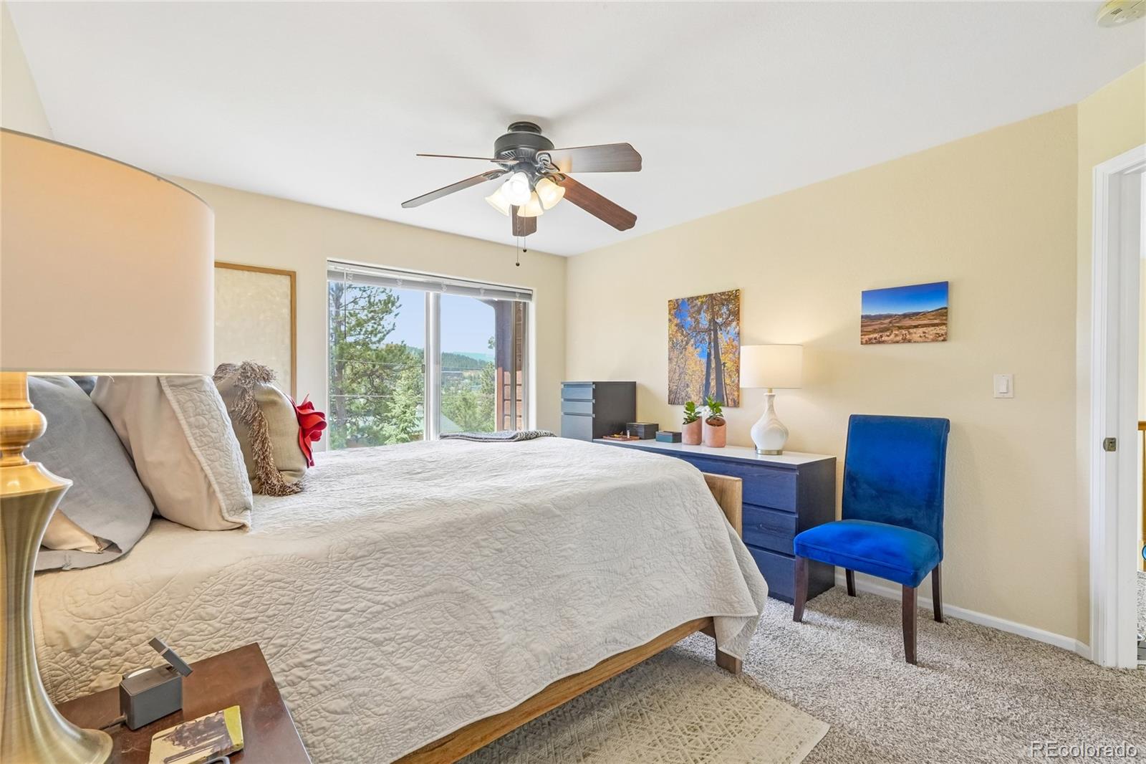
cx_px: 573
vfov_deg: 77.3
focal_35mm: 15
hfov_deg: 100.4
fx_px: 477
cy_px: 382
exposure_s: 1/25
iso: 800
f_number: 8
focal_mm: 10
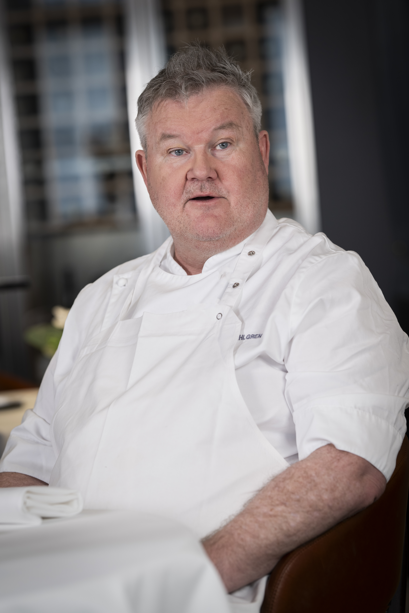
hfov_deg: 10.2
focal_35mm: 135
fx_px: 2300
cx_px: 204
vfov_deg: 15.2
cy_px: 306
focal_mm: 135
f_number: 3.2
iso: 320
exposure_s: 1/100
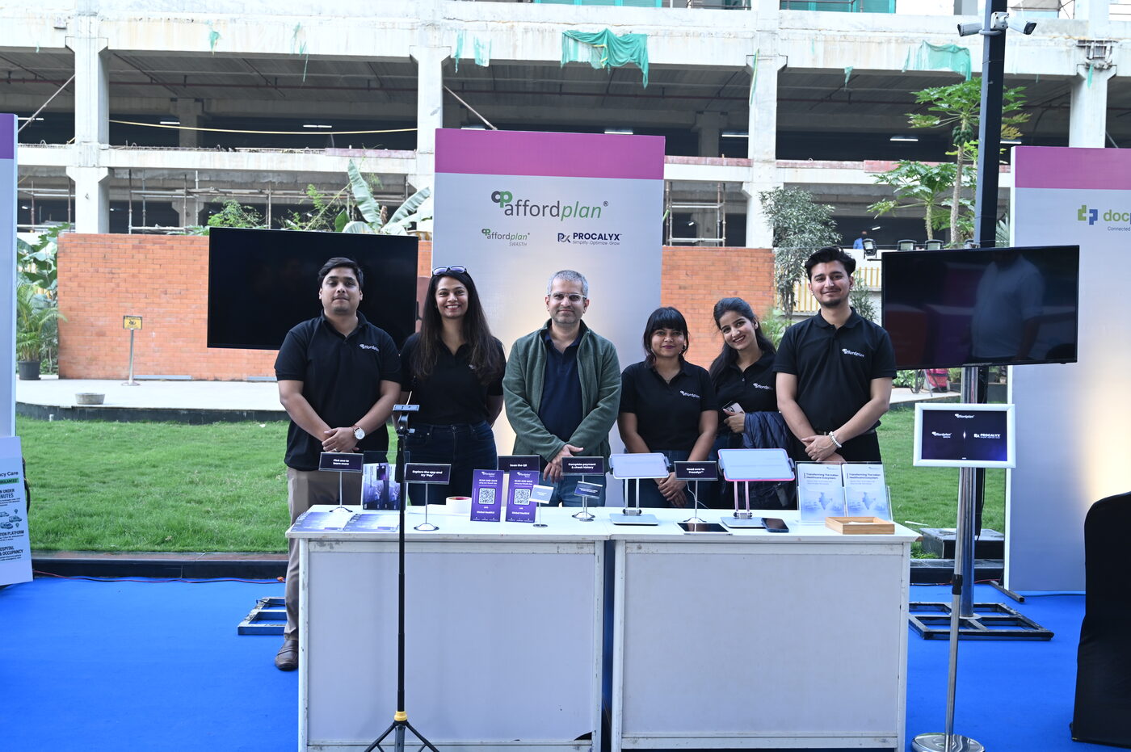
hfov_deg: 50.7
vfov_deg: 35.0
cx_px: 566
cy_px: 376
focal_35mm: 38
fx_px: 1193
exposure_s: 1/200
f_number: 4
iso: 320
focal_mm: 38
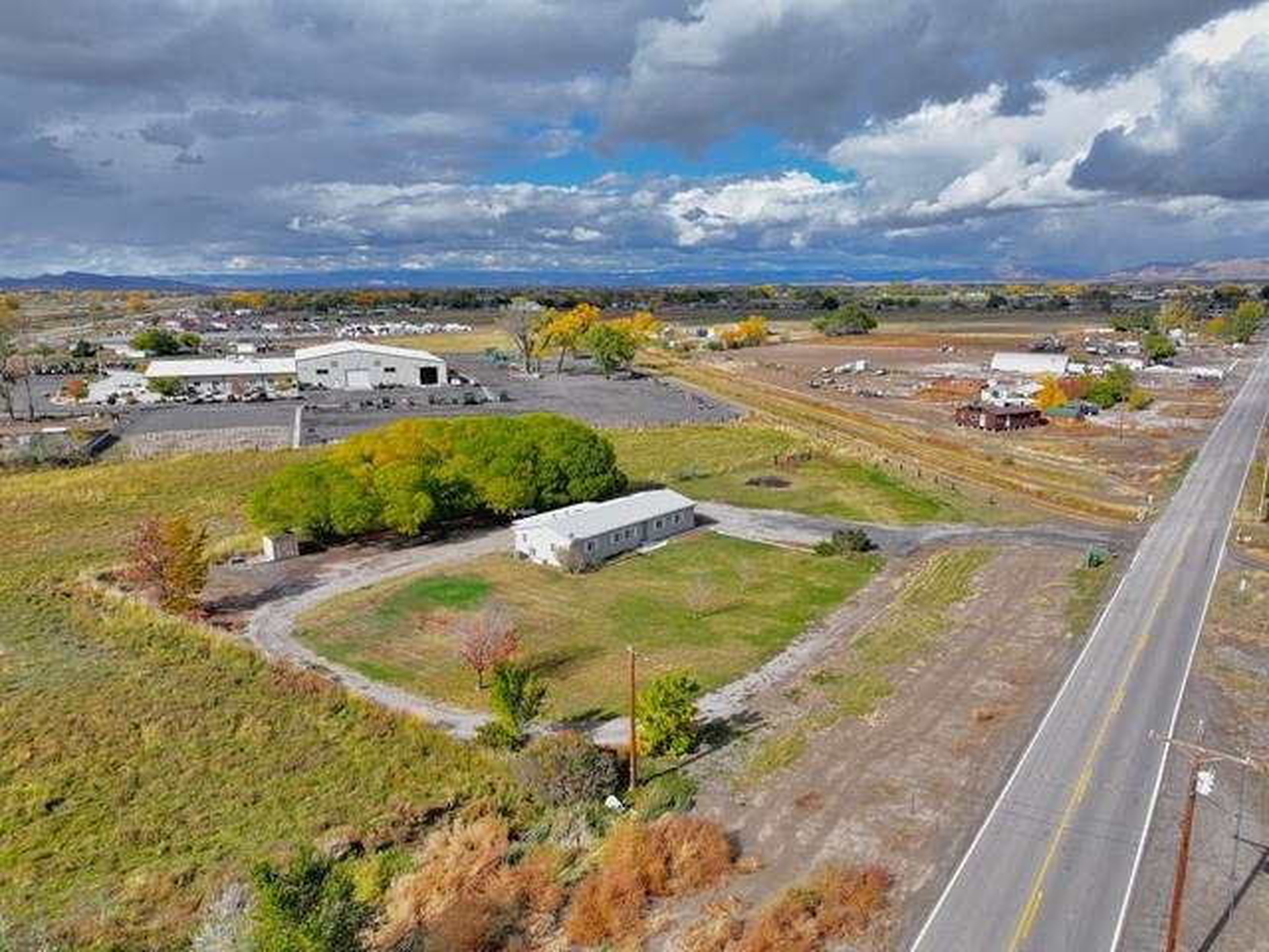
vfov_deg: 56.8
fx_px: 880
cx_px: 634
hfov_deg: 71.6
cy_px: 476
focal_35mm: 24
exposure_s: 1/2000
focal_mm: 12.29
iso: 130
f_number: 2.8
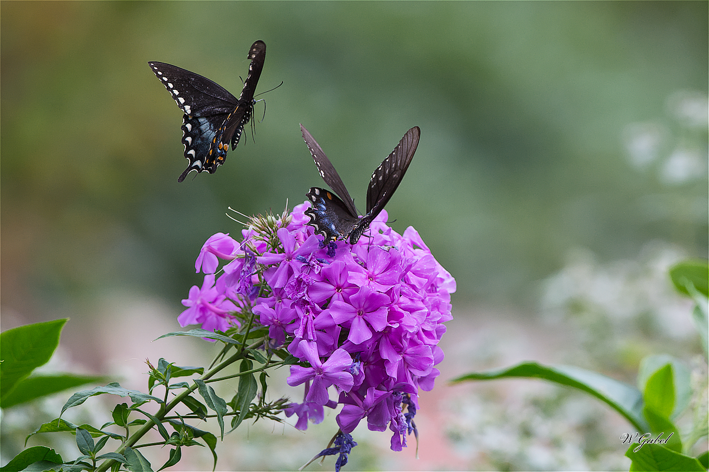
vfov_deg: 2.7
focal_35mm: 500
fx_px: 9843
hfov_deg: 4.1
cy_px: 236
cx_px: 354
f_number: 7.1
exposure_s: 1/3200
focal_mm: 500
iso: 2200
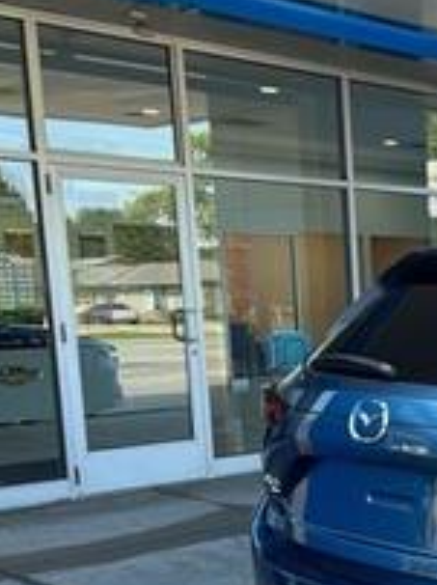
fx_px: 1096
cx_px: 657
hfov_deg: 19.6
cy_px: 469
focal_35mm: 65
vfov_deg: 29.2
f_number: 1.5
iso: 50
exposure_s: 1/309
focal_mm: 5.7
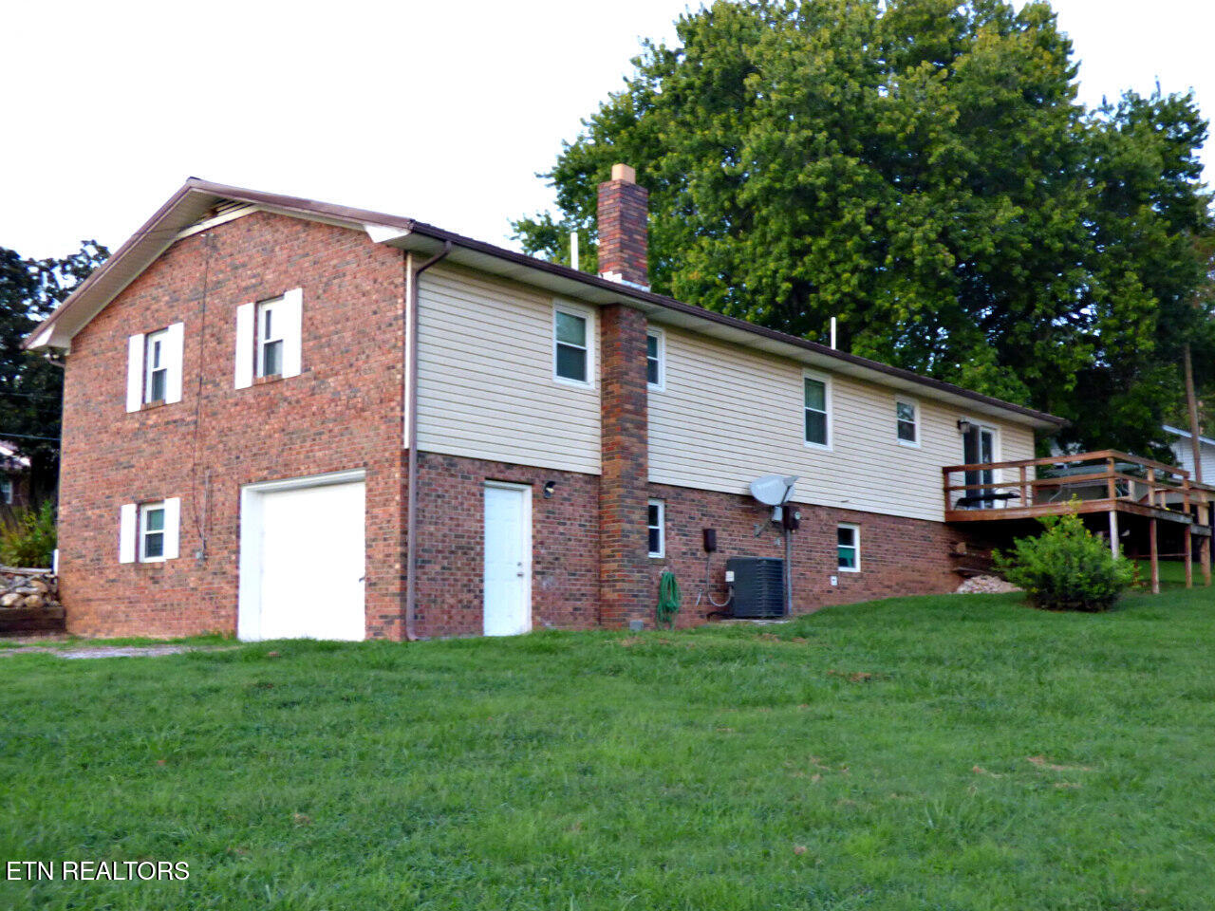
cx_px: 608
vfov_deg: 44.2
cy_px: 456
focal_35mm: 32
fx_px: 1123
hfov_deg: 56.8
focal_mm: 5.78
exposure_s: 1/40
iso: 400
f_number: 3.4
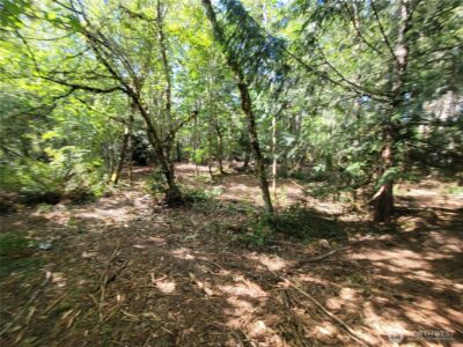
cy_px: 174
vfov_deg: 89.9
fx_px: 174
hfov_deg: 106.2
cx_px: 232
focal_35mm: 13
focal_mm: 2.2
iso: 50
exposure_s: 1/120
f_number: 2.2
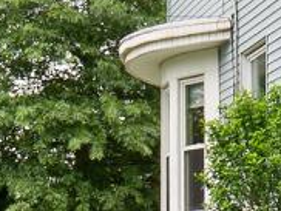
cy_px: -3
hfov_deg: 10.4
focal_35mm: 166
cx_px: 656
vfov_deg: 8.9
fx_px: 1349
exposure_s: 1/40
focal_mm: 14
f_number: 9
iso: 250
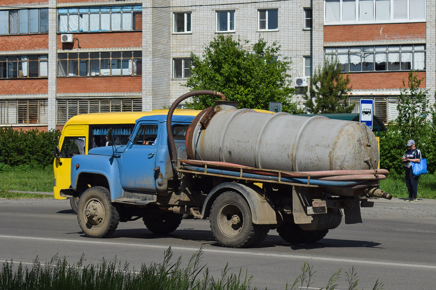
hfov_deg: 24.6
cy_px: 145
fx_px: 999
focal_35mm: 82
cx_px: 218
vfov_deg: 16.6
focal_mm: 55
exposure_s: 1/1250
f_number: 7.1
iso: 200
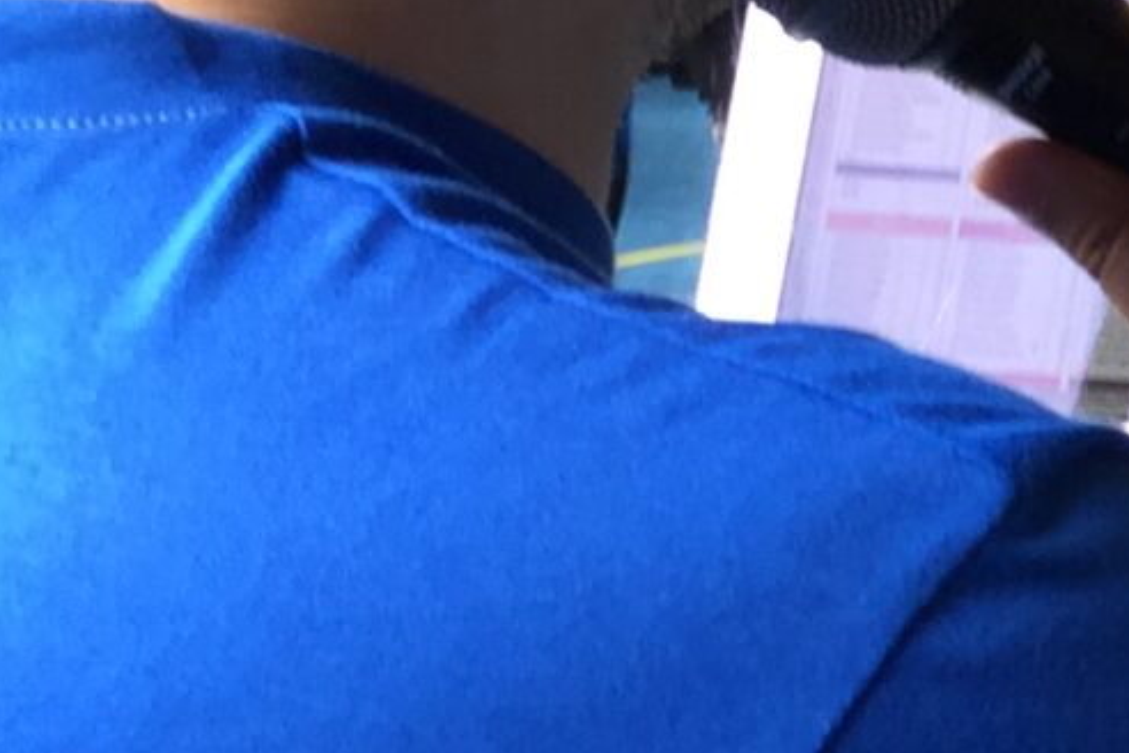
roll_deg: -0.2
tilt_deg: -8.6
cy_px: 165
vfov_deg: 8.7
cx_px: 2630
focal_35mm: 157
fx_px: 4923
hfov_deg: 11.2
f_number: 2.2
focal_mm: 4.15
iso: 32
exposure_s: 1/40
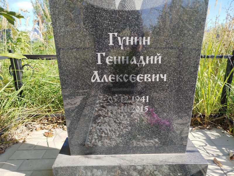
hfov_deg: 71.6
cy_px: 88
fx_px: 162
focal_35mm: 24
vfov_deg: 56.8
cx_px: 117
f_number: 1.7
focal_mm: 5.31
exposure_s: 1/425
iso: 50
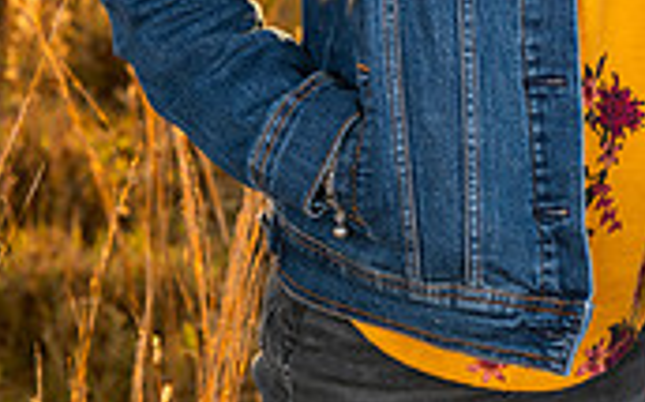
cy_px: -240
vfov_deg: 8.2
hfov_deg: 13.5
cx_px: 495
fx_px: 2721
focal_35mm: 155
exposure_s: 1/200
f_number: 5
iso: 80
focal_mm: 58
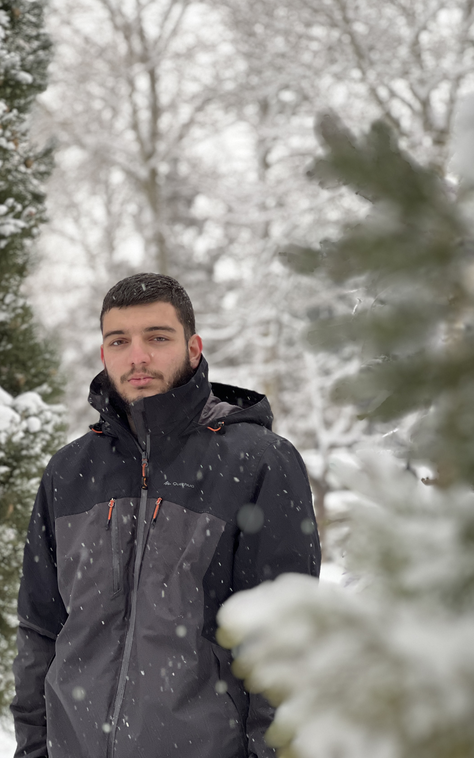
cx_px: 149
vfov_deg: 21.2
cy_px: 449
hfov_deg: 13.3
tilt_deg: +1.5
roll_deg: +1.6
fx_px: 2025
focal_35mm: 98
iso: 160
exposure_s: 1/121
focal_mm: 9
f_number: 2.8
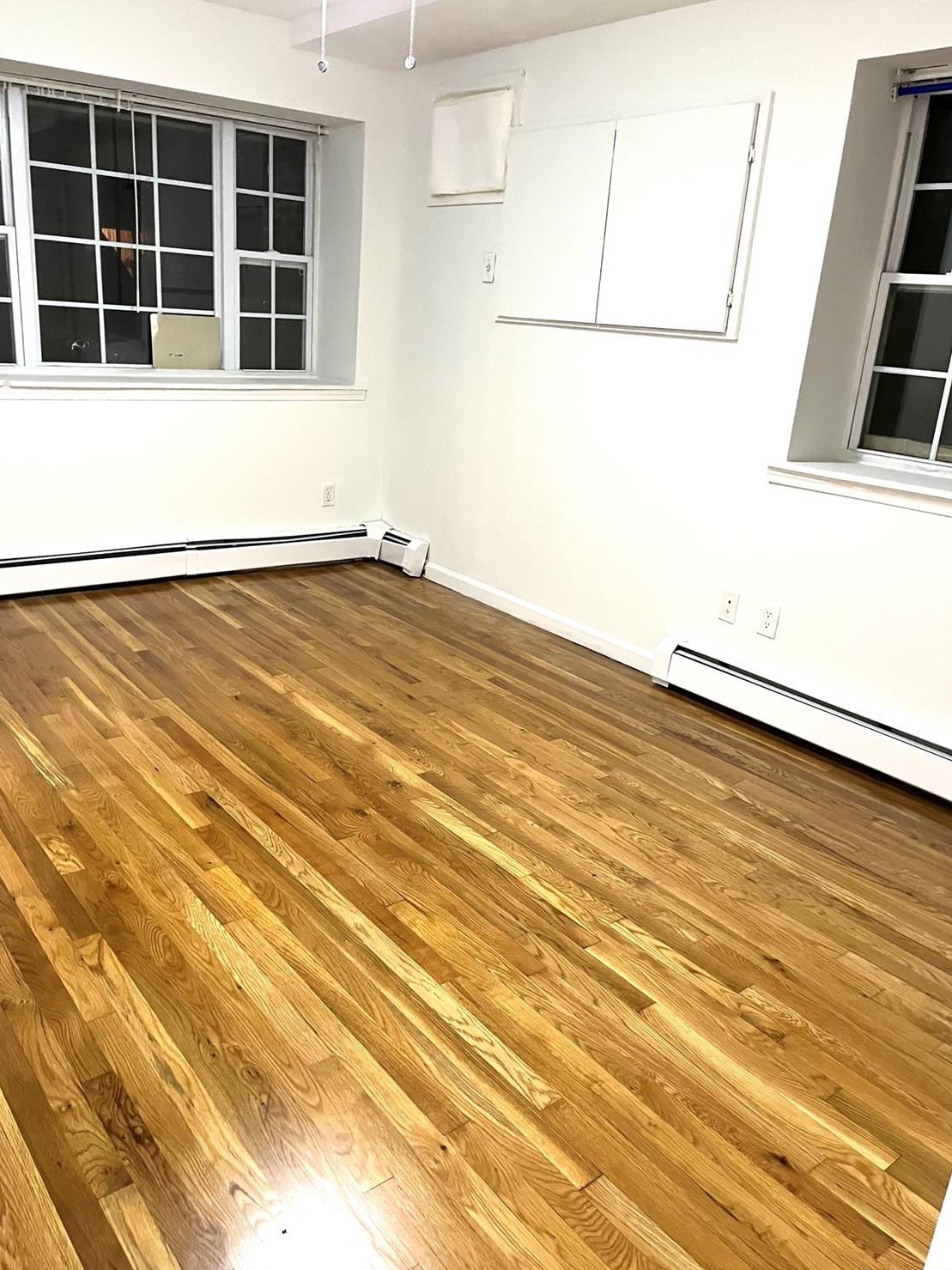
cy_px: 628
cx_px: 464
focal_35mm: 27
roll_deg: -1.3
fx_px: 990
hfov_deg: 51.3
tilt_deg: -17.7
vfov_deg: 65.3
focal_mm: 5.1
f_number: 1.6
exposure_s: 1/60
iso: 400
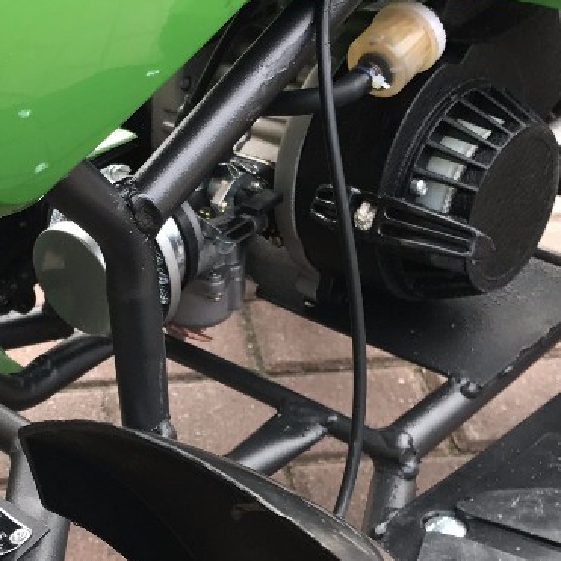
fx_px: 1320
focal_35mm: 72
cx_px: 116
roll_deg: +6.3
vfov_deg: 23.8
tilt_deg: -31.8
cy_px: 396
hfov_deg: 23.7
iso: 20
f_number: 1.8
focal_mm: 3.99
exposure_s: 1/157
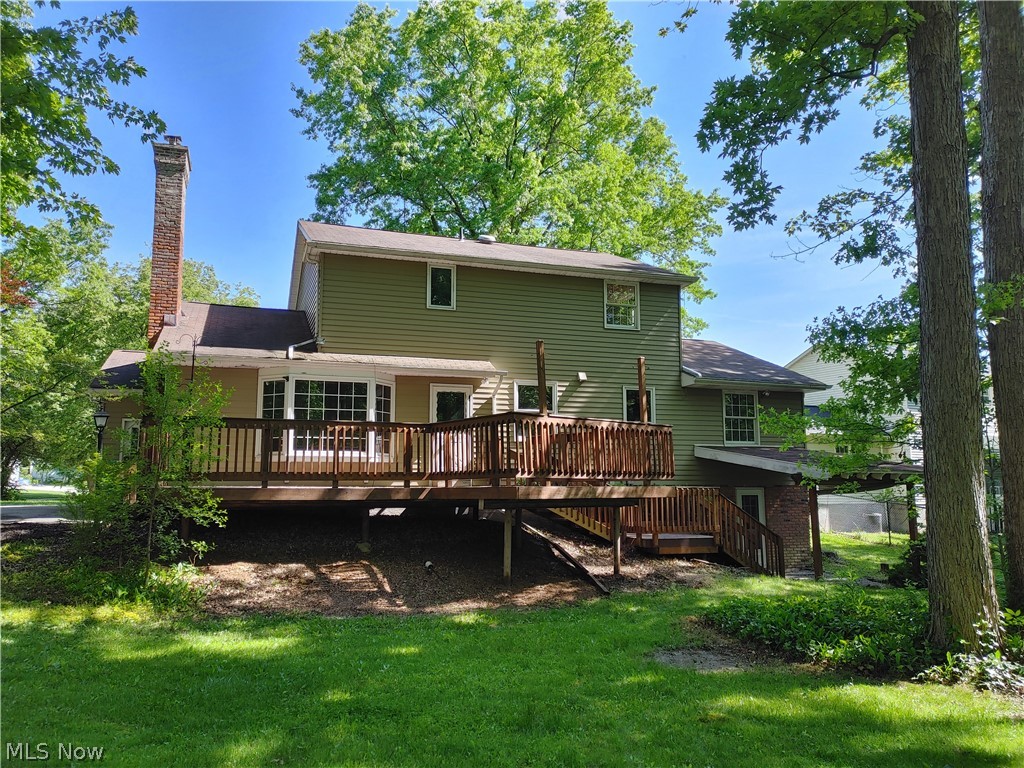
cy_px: 384
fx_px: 769
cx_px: 512
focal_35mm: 26
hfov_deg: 67.3
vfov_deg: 53.1
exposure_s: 1/410
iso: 50
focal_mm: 5.58
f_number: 1.8
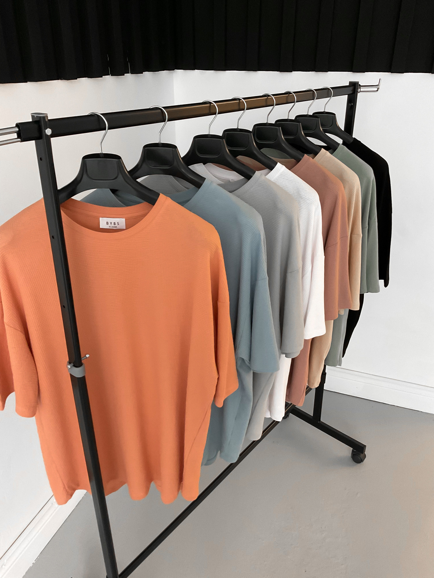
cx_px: 217
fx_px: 485
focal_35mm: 29
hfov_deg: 48.2
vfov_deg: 61.7
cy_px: 289
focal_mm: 3
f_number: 1.8
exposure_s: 1/35
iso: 250
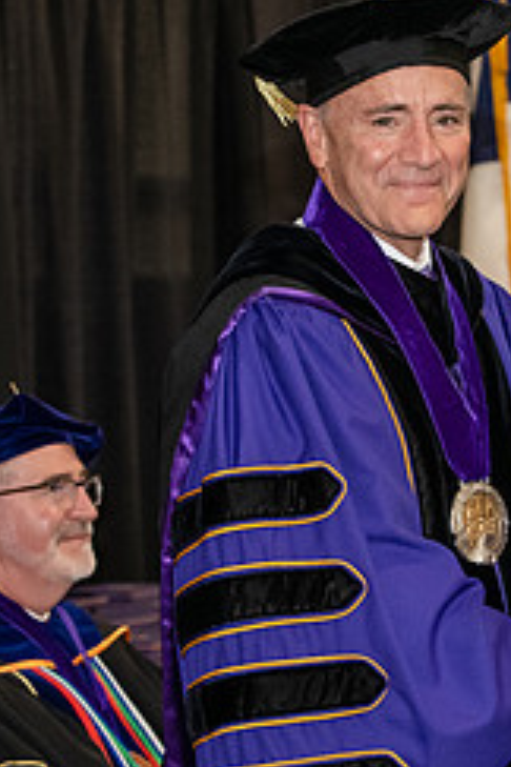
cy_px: 352
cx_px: 476
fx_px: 3555
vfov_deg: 12.3
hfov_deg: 8.2
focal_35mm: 167
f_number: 5
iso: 2500
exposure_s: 1/200
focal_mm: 70
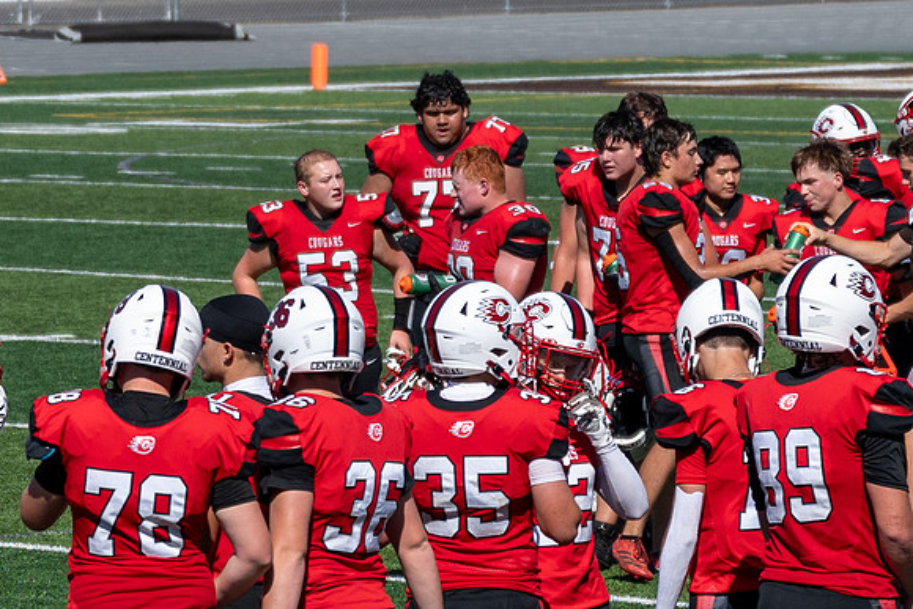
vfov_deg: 3.7
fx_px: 9409
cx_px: 164
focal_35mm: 371
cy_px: 49
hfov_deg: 5.6
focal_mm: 70
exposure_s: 1/3200
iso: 100
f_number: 2.8
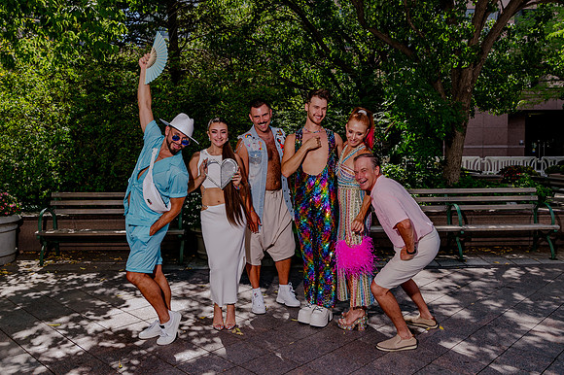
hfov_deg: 57.3
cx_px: 290
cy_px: 186
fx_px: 516
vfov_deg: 39.9
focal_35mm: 33
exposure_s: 1/320
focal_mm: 26
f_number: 8
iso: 200
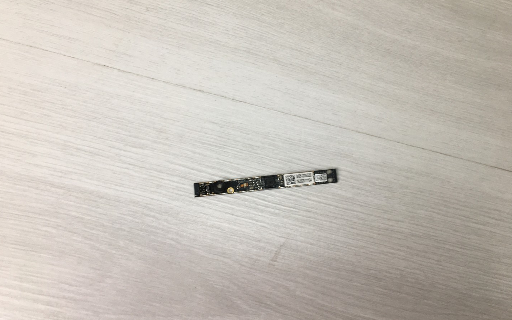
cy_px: 156
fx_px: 432
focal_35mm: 31
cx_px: 255
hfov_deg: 61.2
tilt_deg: -74.8
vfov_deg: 40.6
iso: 32
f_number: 2.2
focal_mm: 4.15
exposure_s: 1/100
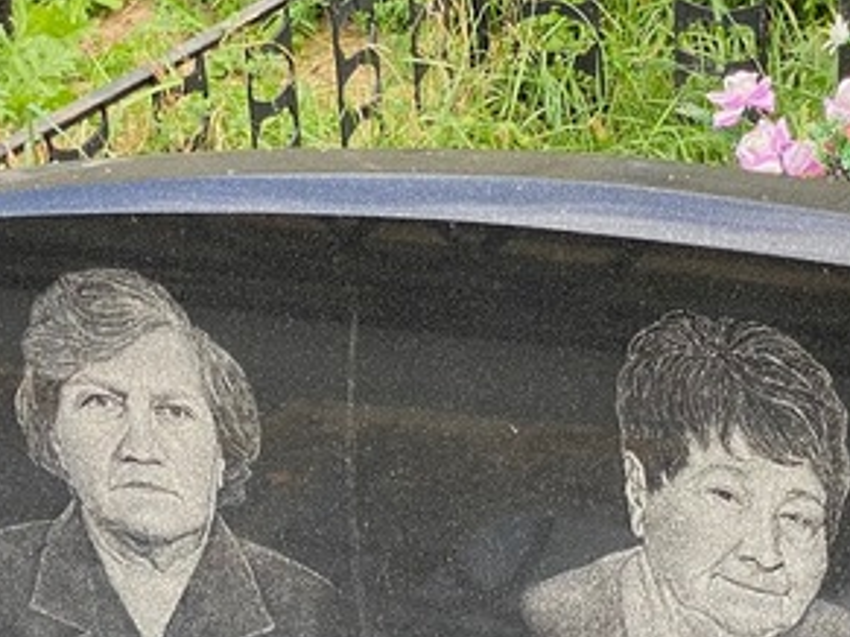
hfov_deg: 13.7
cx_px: 660
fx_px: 3510
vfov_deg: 10.2
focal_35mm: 143
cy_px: 833
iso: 20
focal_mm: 6
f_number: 2
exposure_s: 1/181
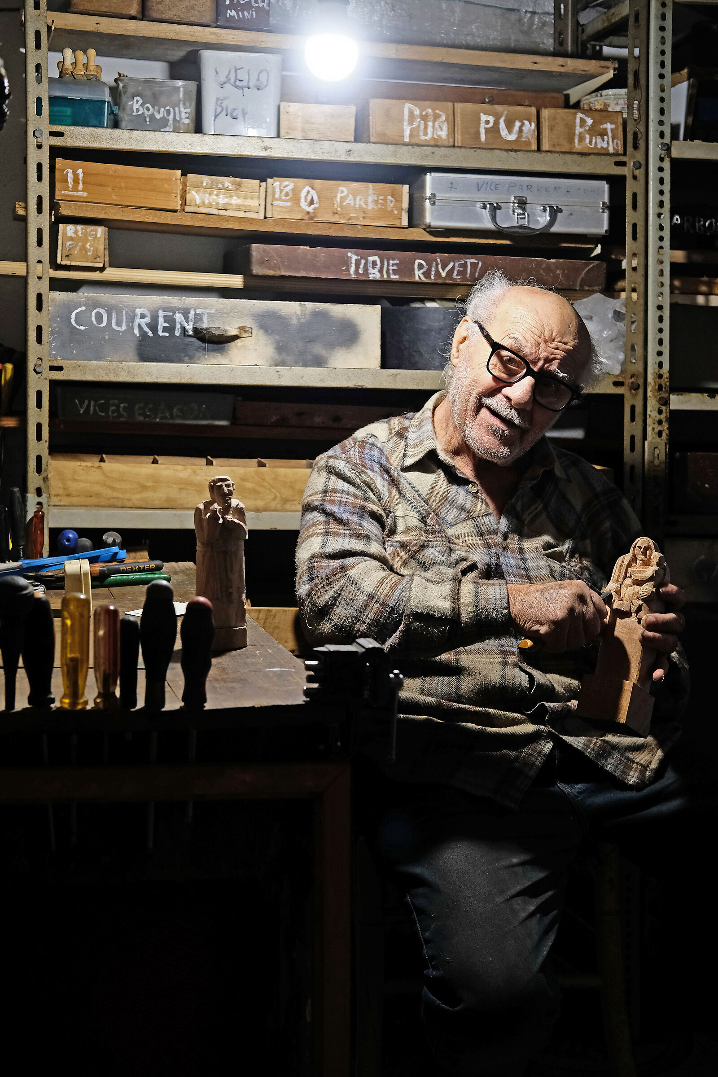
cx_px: 359
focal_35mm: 53
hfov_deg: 25.5
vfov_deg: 37.5
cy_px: 538
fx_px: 1585
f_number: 3.6
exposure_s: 1/80
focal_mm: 35
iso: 1600
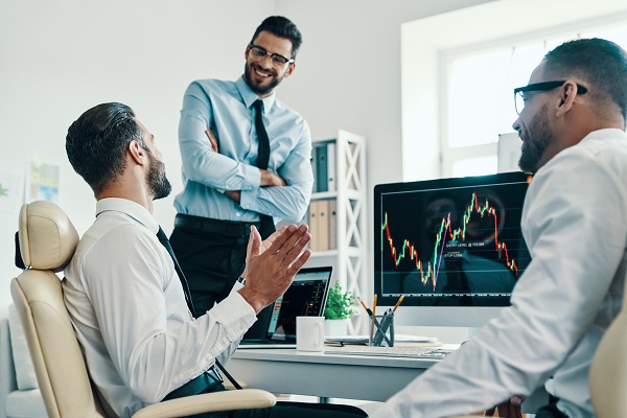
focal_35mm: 50
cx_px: 314
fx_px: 871
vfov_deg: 27.0
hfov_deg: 39.6
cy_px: 209
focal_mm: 50
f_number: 3.2
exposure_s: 1/160
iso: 800
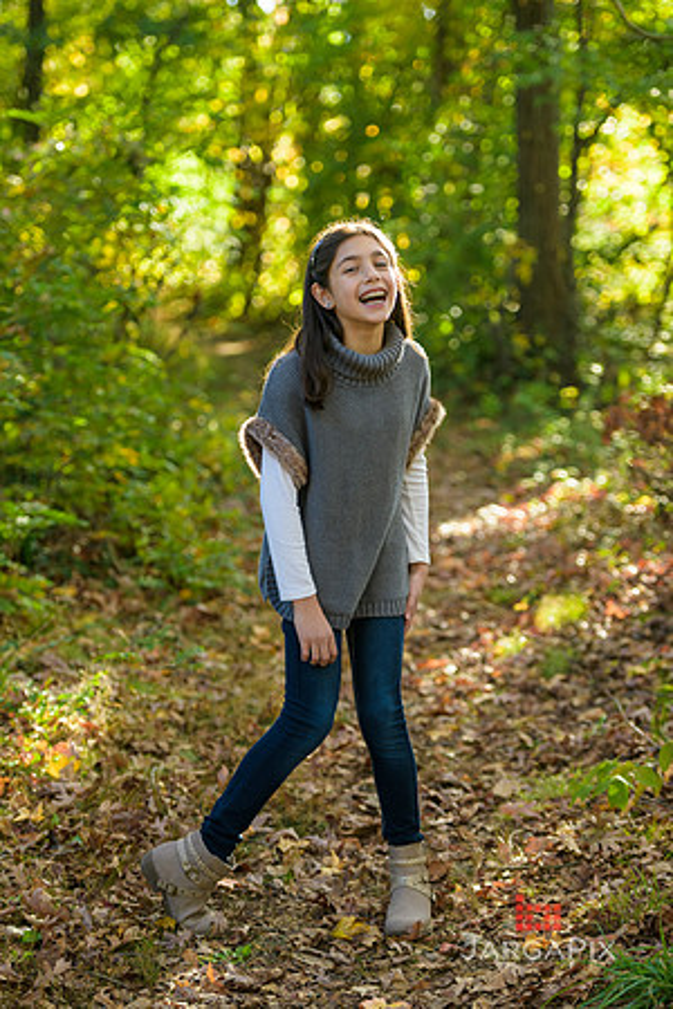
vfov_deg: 22.1
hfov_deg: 14.9
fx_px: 2580
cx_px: 336
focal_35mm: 92
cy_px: 504
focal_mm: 92
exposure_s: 1/200
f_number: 3.2
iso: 200
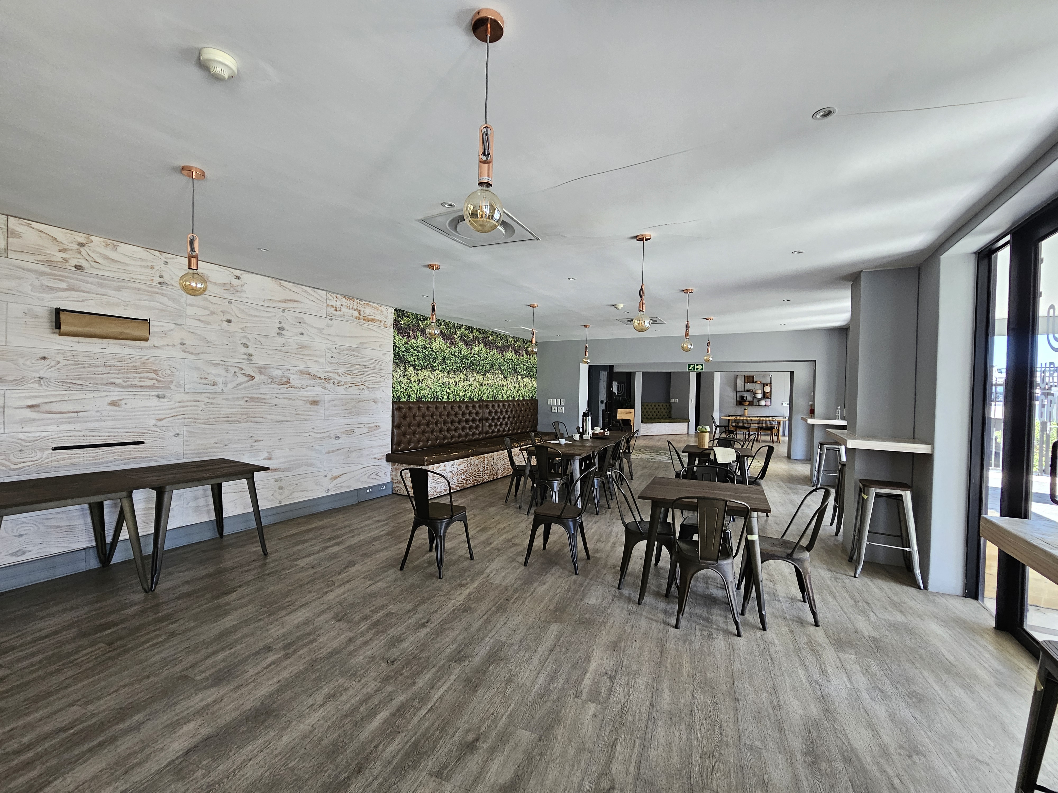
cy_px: 396
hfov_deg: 106.2
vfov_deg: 89.9
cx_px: 529
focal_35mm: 13
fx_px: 397
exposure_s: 1/50
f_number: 2.2
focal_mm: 2.2
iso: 160
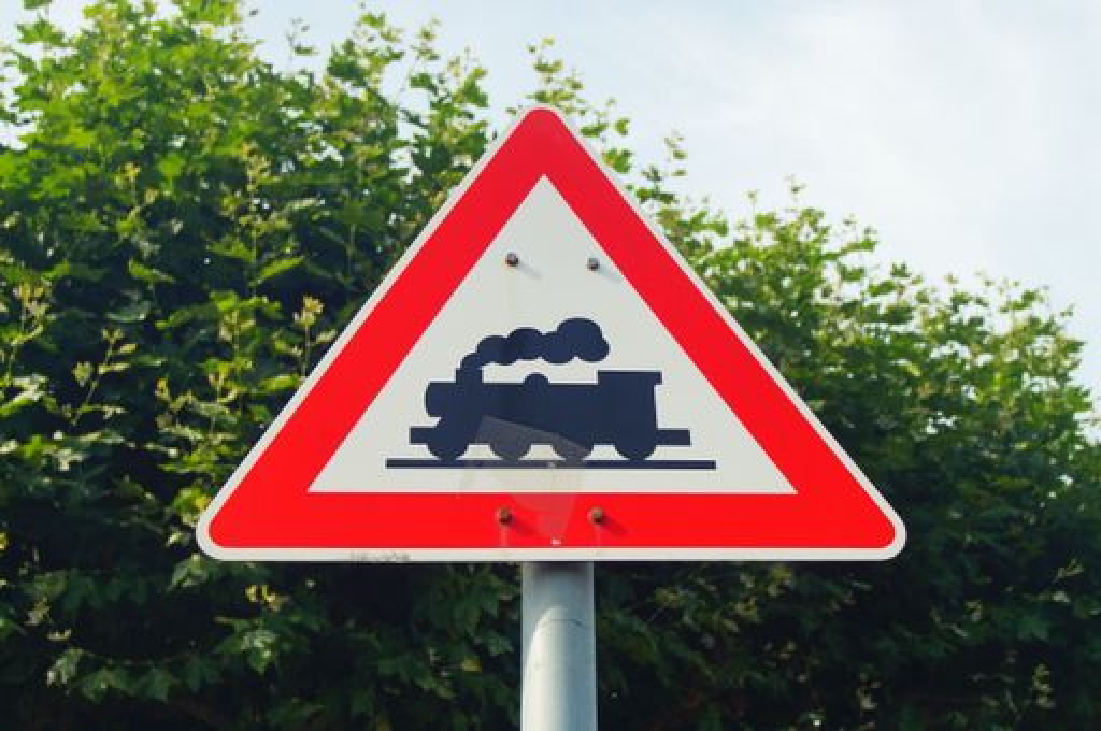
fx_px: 1604
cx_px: 550
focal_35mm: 52
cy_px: 366
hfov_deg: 37.9
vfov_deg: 25.7
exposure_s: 1/160
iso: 100
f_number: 7.1
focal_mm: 35
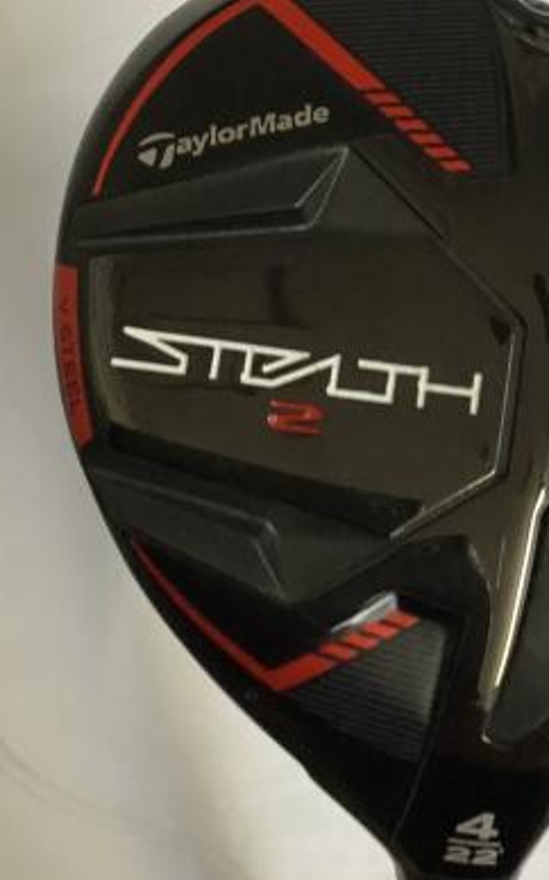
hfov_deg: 21.0
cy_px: 345
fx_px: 1462
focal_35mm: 61
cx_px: 454
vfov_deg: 33.4
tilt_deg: -85.3
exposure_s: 1/33
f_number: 2.4
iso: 80
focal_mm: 3.3
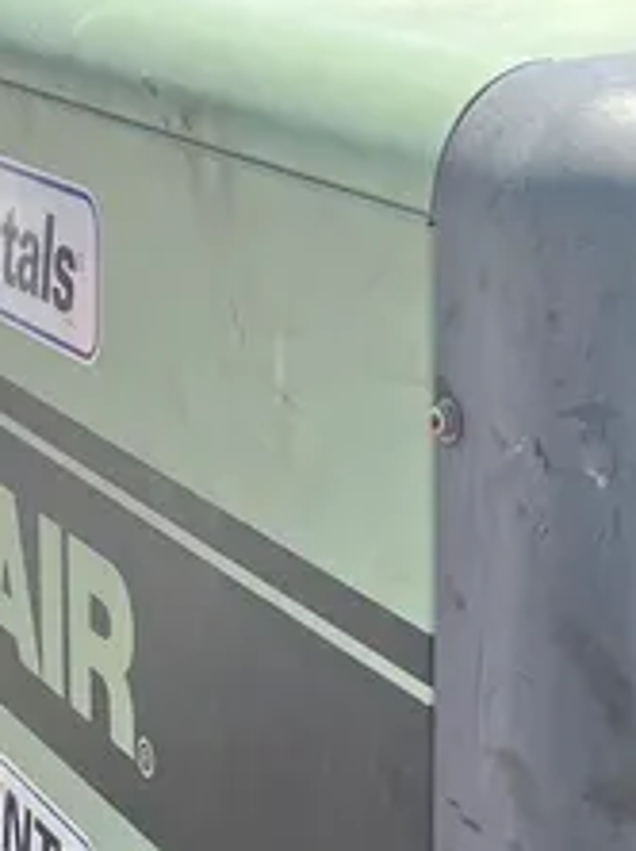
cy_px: 937
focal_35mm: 86
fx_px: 2111
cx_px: 529
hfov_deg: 17.0
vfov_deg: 21.6
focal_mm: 5.1
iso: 50
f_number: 1.6
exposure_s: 1/975
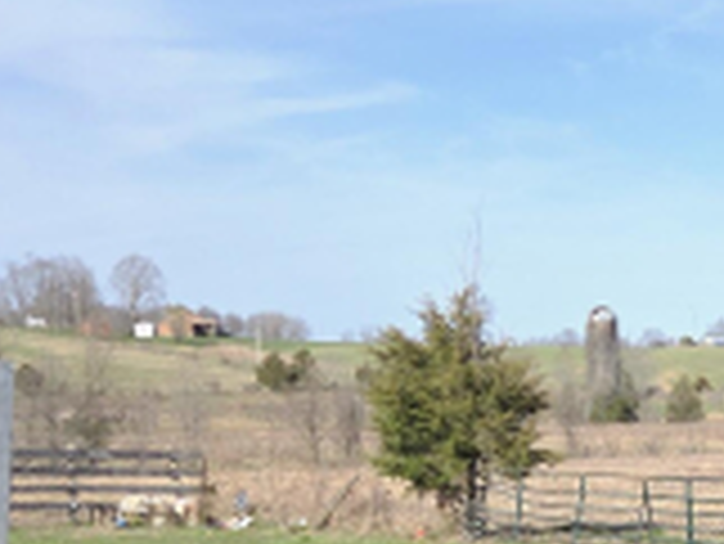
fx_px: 1988
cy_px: 463
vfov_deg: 15.4
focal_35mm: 95
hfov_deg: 19.1
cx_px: 942
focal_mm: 5.4
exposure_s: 1/7599
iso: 80
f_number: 1.8
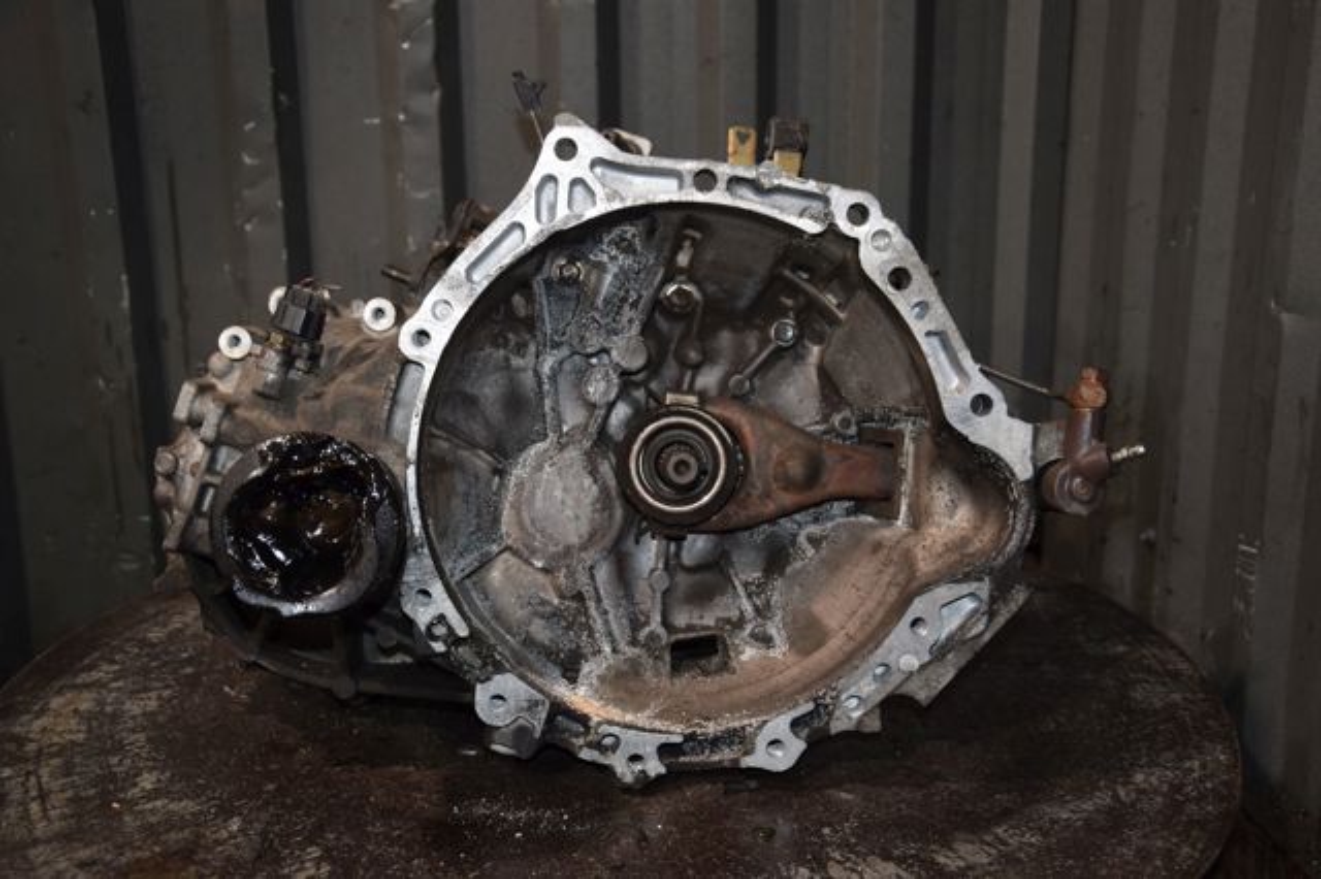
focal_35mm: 48
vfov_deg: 28.0
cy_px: 440
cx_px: 660
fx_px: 1760
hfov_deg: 41.1
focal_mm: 32
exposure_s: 1/60
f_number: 5
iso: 800
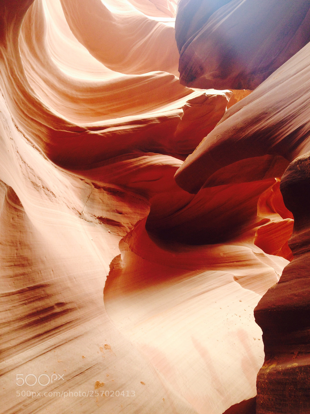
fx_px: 394
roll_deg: +5.9
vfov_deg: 55.4
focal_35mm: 33
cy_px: 207
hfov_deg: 42.9
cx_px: 155
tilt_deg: +29.7
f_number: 2.4
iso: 50
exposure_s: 1/24
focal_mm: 4.12
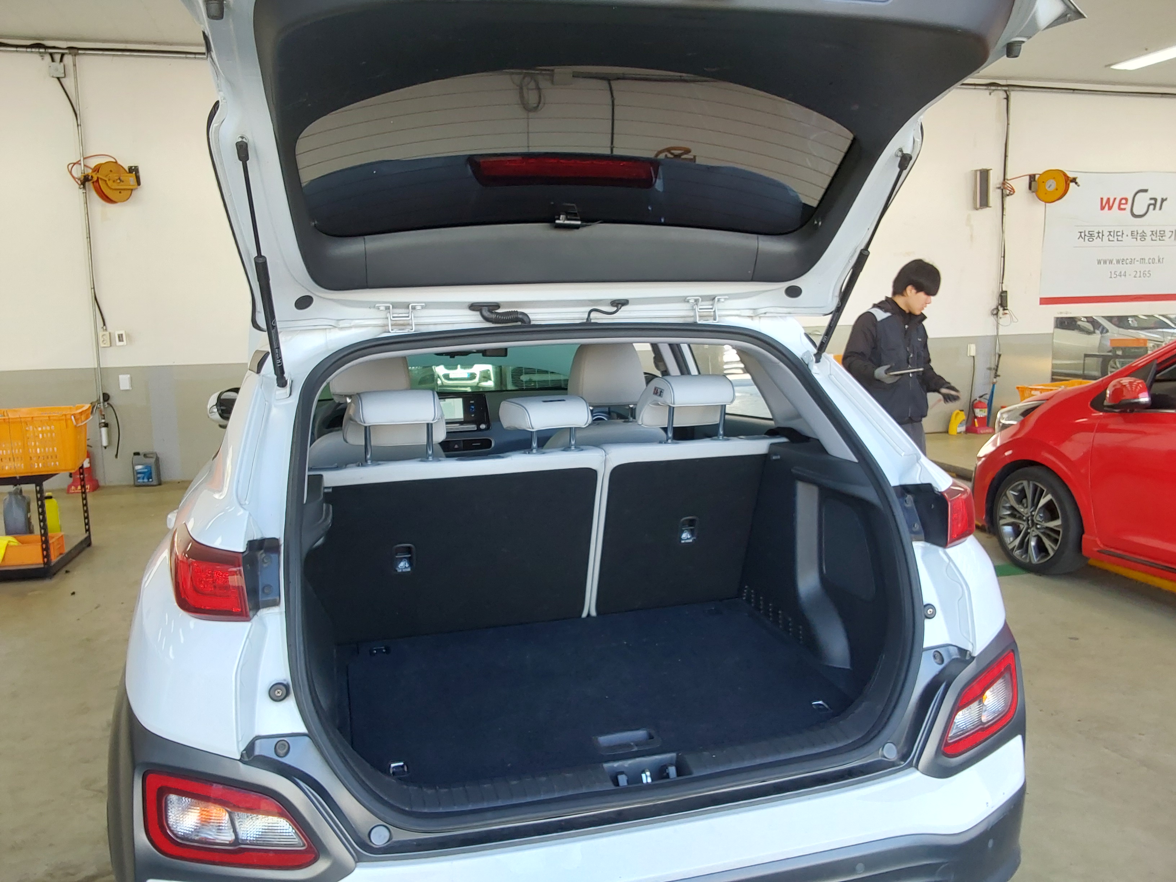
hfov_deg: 63.4
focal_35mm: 28
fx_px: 951
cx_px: 588
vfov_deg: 49.7
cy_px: 441
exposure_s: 1/120
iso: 50
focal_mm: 2.91
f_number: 1.9
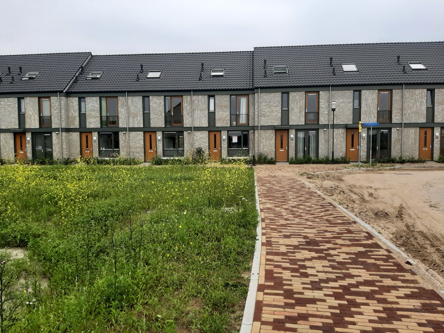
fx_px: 333
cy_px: 166
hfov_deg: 67.3
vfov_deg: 53.1
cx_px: 222
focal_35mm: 26
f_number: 1.7
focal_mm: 3.93
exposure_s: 1/770
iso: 40
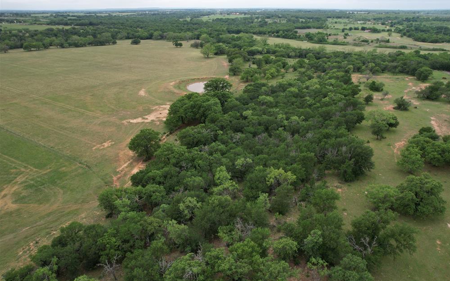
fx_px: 282
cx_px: 230
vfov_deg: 53.0
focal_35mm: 23
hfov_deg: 77.1
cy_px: 136
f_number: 2.8
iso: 120
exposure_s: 1/1000
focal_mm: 8.38
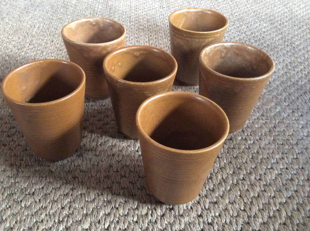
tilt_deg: -40.3
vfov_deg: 40.6
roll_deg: +0.3
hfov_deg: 52.6
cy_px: 111
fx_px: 313
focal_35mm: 35
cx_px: 142
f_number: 2.4
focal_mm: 3.3
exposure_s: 1/17
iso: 400
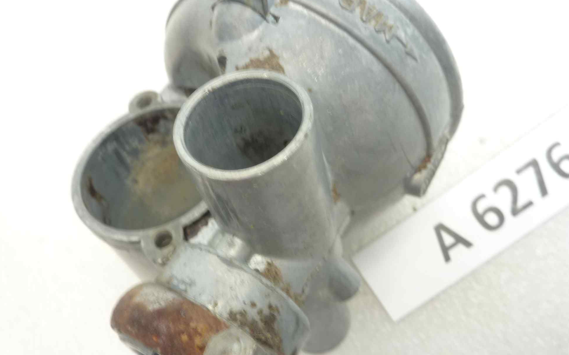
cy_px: 151
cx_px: 256
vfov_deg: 36.2
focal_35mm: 35
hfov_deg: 55.2
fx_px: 543
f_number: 3.3
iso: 125
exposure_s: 1/10
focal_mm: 4.1
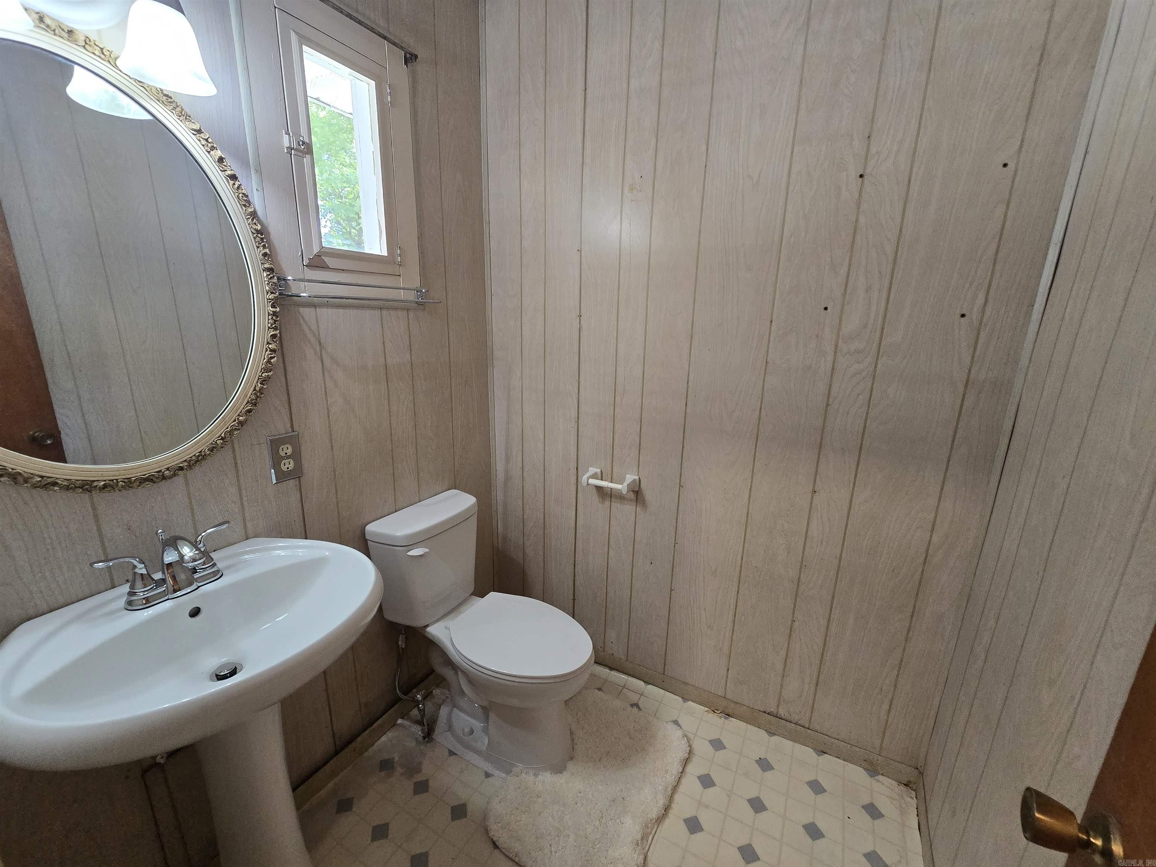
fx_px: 434
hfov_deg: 106.2
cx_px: 578
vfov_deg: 89.9
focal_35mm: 13
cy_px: 434
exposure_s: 1/60
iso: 400
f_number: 2.2
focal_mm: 2.2
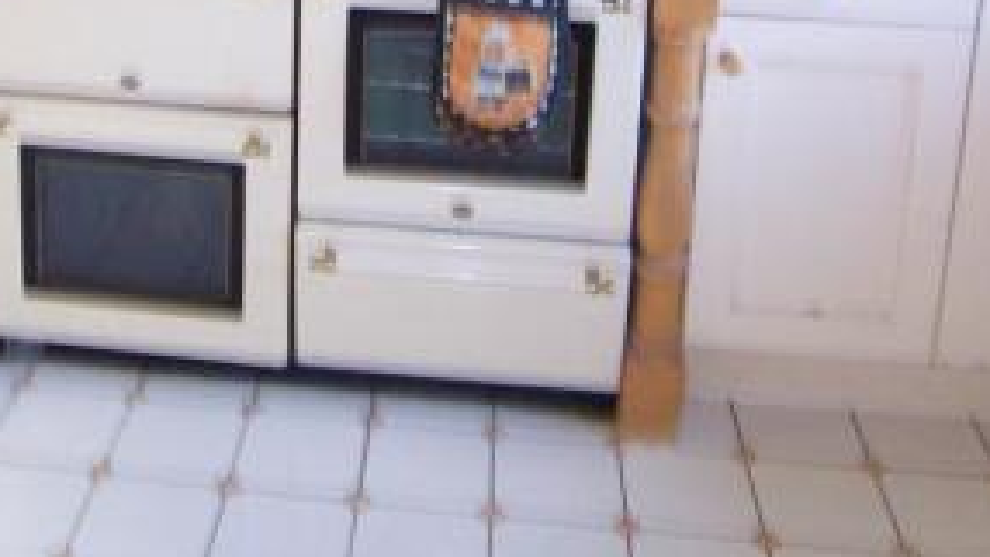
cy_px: -168
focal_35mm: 51
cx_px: 327
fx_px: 1339
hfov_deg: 40.1
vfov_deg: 21.3
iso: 200
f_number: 2.8
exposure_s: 1/30
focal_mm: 3.8
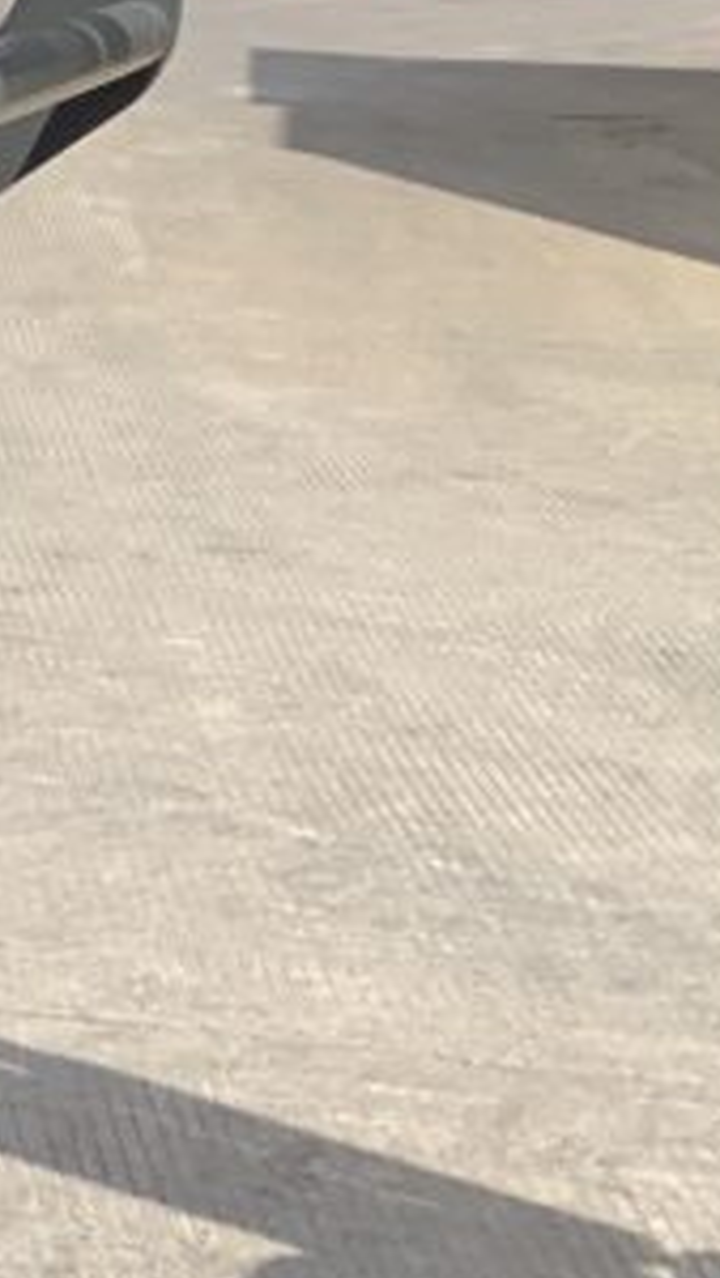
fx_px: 3661
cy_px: 1103
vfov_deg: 19.5
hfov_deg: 9.1
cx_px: -1402
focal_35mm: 108
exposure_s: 1/1451
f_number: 1.8
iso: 16
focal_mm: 3
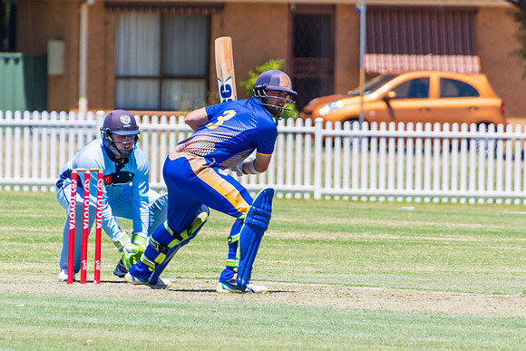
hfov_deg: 1.9
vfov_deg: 1.3
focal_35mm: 1062
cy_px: 169
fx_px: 15523
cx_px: 246
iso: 400
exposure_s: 1/2000
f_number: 6.3
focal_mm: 400
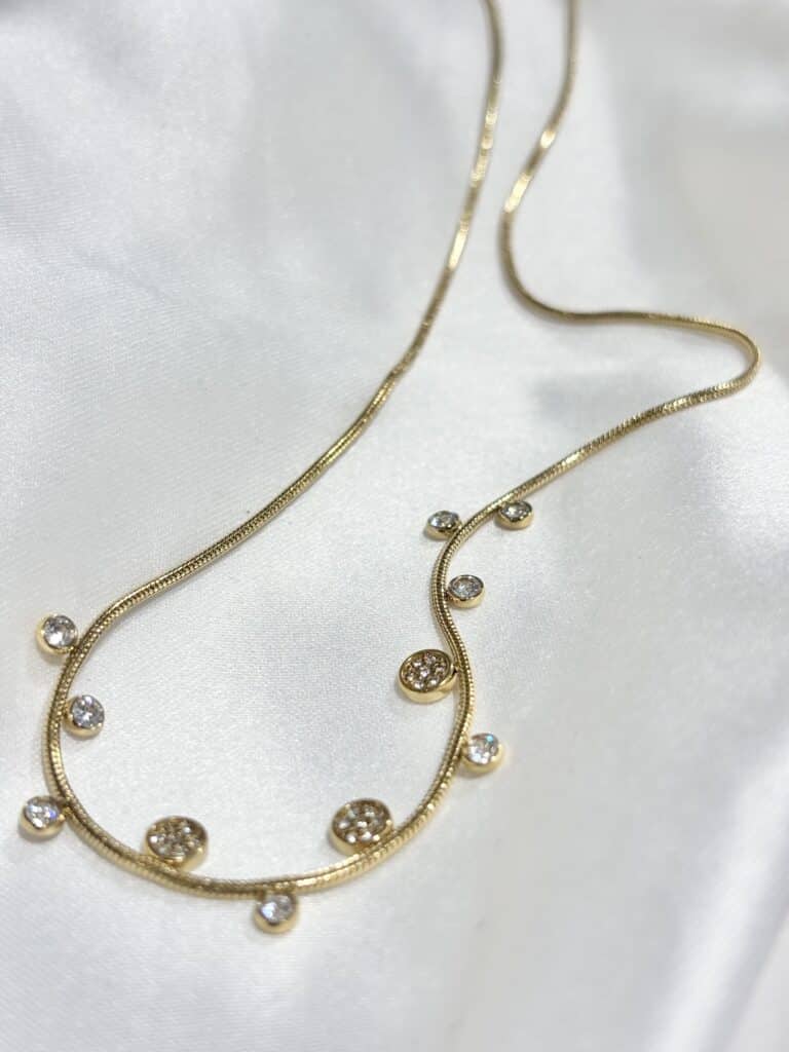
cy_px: 526
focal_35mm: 52
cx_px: 394
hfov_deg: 28.0
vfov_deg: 36.8
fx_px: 1580
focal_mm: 5.96
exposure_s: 1/334
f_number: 1.6
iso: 32
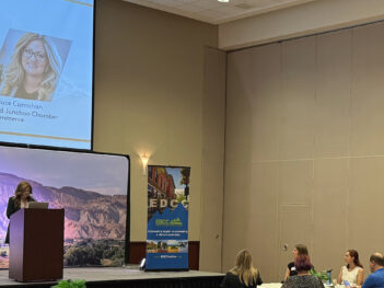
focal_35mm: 70
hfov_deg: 26.8
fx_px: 776
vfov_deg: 20.8
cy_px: 212
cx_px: 349
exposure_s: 1/60
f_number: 1.78
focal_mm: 6.76
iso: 160
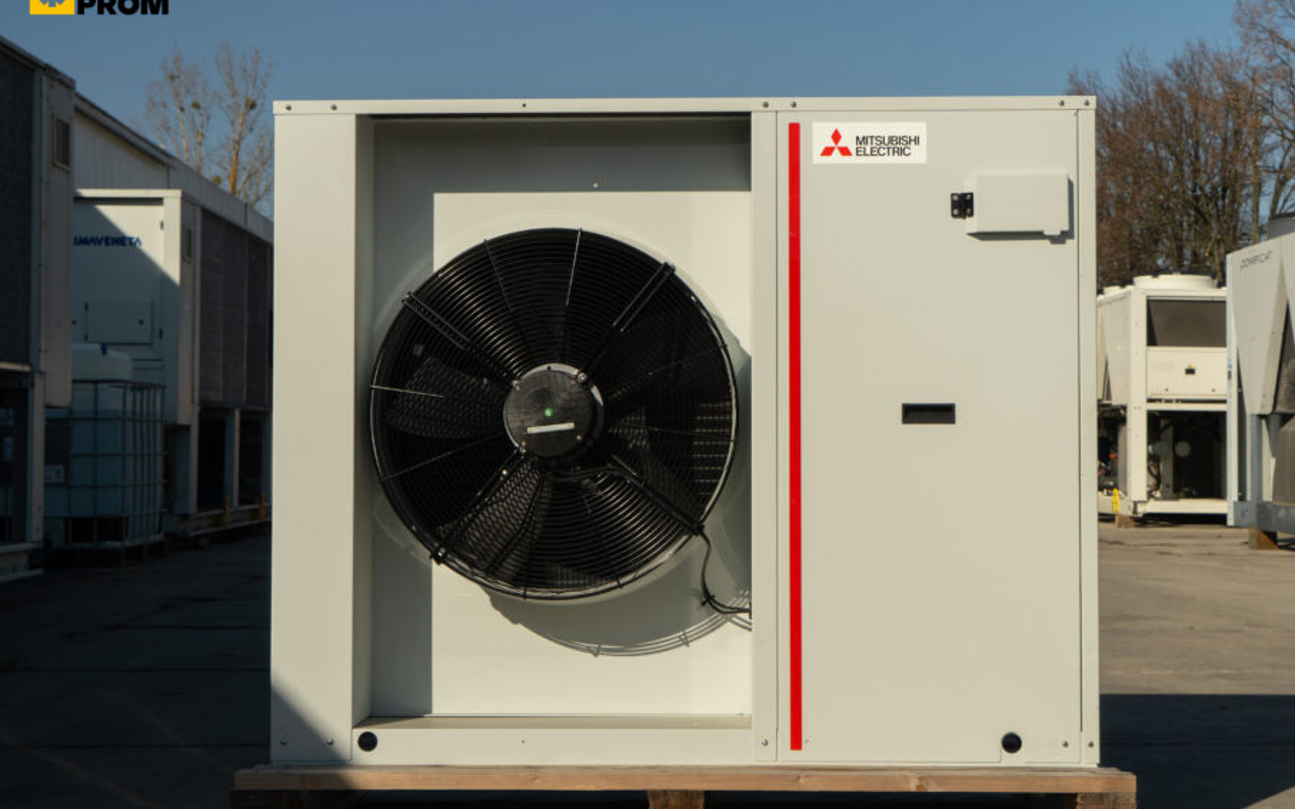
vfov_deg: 24.4
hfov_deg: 38.2
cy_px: 399
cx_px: 699
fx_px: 1870
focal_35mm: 53
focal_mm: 46
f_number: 11
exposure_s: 1/125
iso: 100
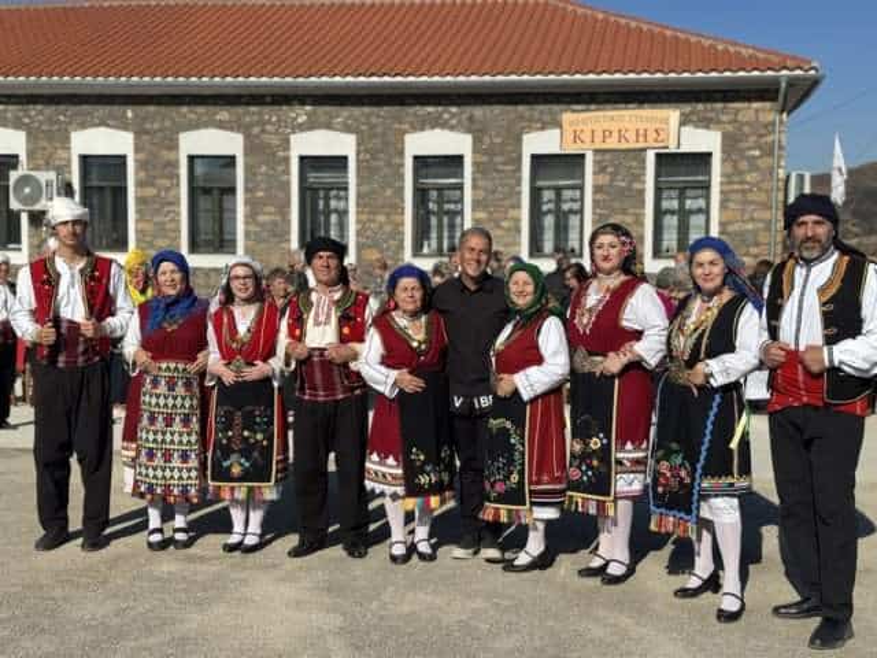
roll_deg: -0.6
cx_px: 438
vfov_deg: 30.3
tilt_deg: -3.9
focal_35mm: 48
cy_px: 329
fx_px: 1216
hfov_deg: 39.7
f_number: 1.78
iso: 80
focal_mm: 6.76
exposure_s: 1/7092
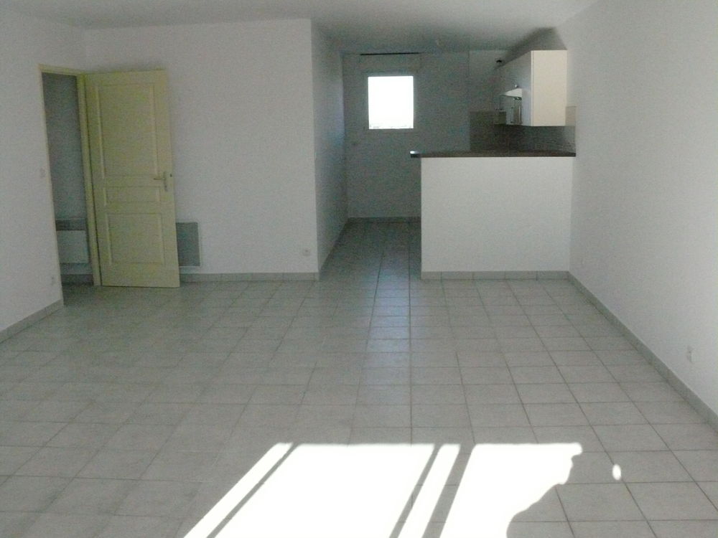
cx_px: 359
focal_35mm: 35
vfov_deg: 40.7
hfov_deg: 52.6
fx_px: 726
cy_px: 269
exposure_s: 1/640
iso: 1600
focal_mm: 7.4
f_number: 8
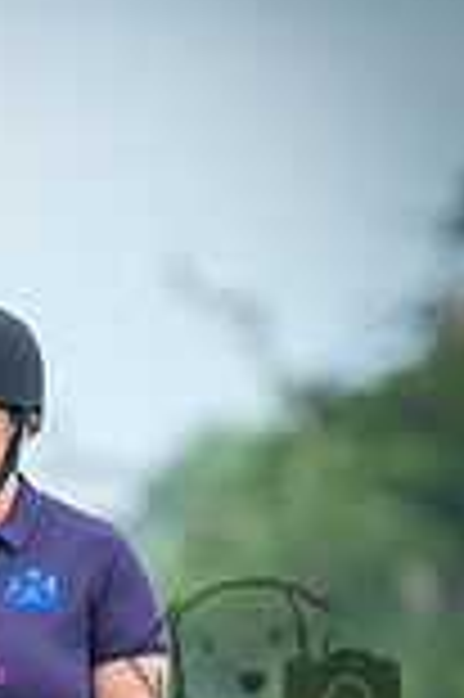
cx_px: -77
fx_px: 25343
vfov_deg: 1.6
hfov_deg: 1.0
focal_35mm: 1308
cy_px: 905
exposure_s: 1/1250
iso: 320
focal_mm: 300
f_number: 4
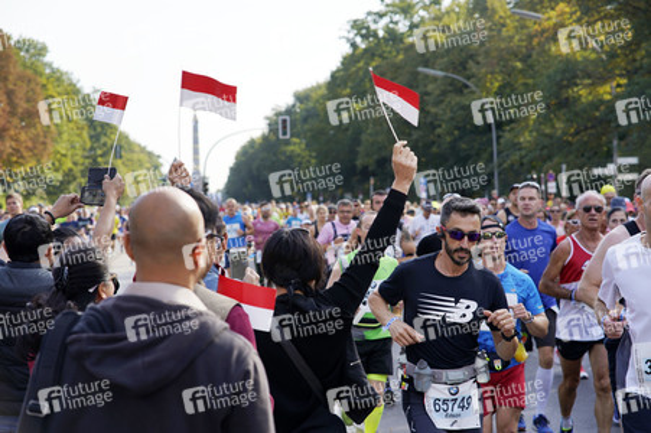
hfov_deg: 23.9
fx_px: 1536
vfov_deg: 16.0
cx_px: 326
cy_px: 216
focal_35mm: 85
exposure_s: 1/320
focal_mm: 85
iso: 100
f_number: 5.6
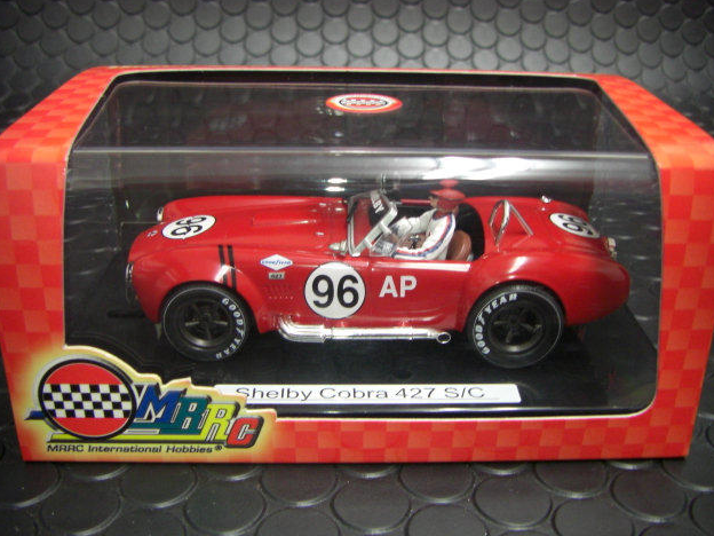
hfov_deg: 47.9
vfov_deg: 36.8
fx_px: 804
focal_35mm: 39
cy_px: 270
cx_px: 363
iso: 200
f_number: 3.4
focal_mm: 6.3
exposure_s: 1/15
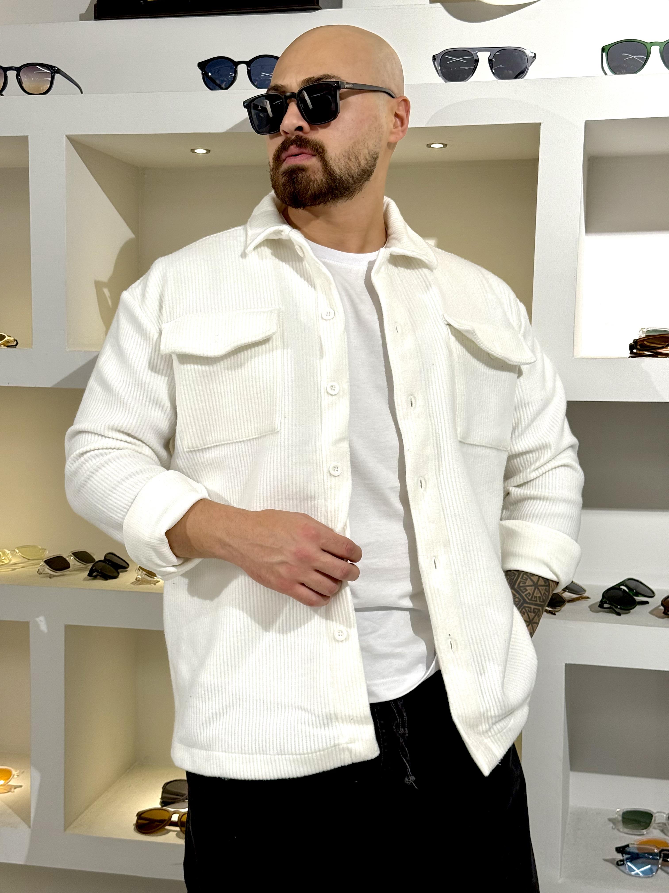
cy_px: 446
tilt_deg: -4.0
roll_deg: +0.0
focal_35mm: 48
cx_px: 334
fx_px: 1237
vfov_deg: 39.7
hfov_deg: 30.3
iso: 50
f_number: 1.78
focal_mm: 6.76
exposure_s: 1/100
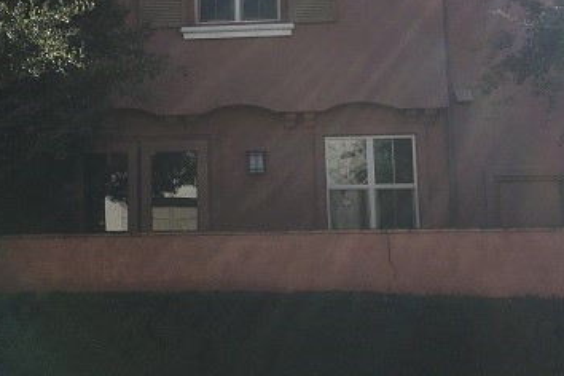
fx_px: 862
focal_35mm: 55
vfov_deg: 24.4
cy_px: 112
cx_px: 199
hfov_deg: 36.0
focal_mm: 4.15
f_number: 2.2
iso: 25
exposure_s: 1/938
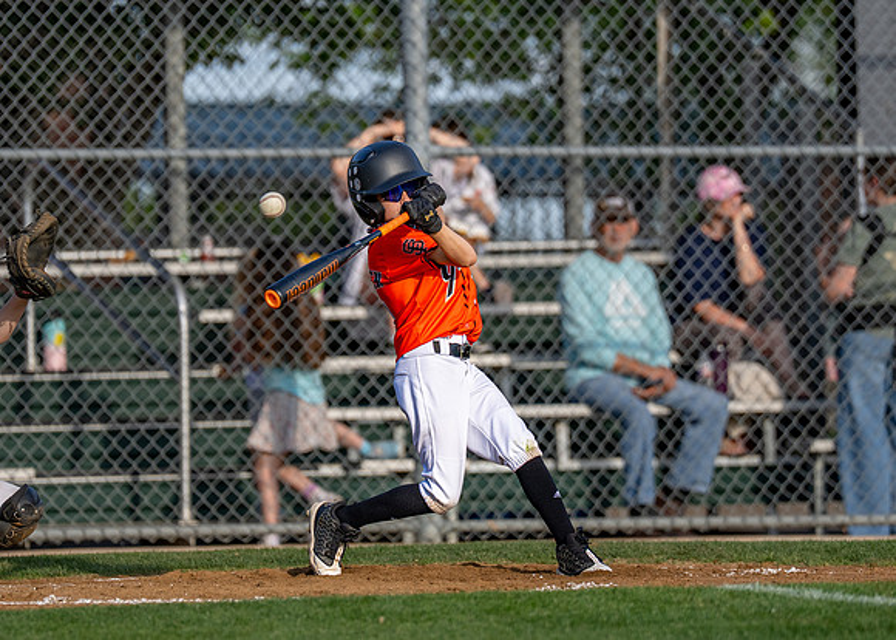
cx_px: 420
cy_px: 236
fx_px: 9755
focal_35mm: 383
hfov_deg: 5.3
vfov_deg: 3.8
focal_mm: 200
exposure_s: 1/3200
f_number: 2.8
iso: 160
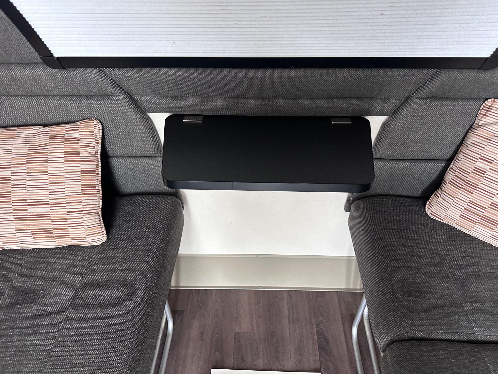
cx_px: 249
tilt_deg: -45.1
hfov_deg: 71.6
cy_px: 187
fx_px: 345
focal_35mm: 24
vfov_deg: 56.8
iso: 320
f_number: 1.78
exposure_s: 1/60
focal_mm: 6.86
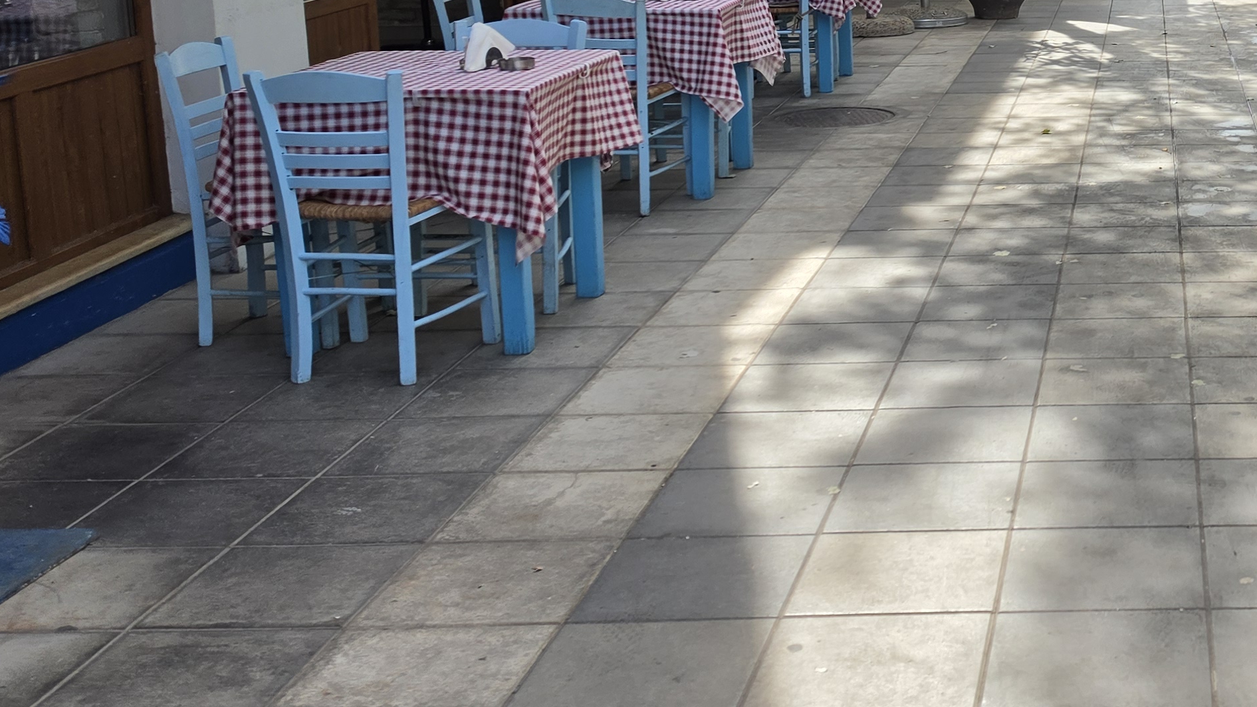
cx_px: 1198
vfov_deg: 22.0
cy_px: 46
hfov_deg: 36.1
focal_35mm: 53
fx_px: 1767
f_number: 1.4
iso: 64
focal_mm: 6.5
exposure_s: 1/2145
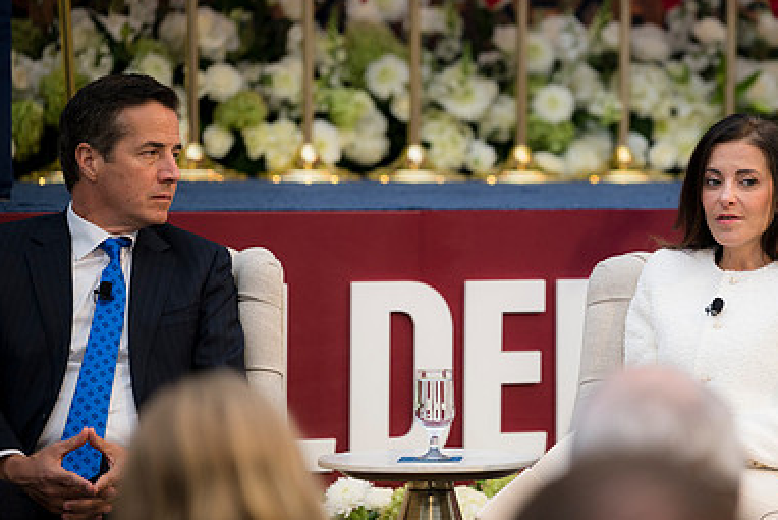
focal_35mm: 228
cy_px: 221
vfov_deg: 6.0
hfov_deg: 9.0
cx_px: 585
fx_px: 4929
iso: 280
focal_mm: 150
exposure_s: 1/200
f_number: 2.8
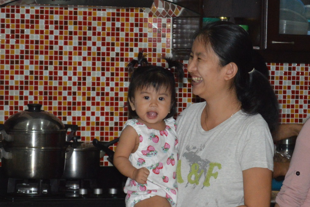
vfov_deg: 16.6
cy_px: 104
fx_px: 710
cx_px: 155
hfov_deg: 24.6
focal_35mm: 82
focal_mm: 55
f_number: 5.6
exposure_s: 1/200
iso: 1600
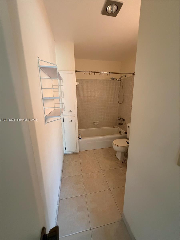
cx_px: 90
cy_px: 120
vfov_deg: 102.1
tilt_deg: -12.1
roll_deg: -0.8
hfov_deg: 85.7
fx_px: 97
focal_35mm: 14
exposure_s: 1/60
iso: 640
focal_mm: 2.22
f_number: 2.2
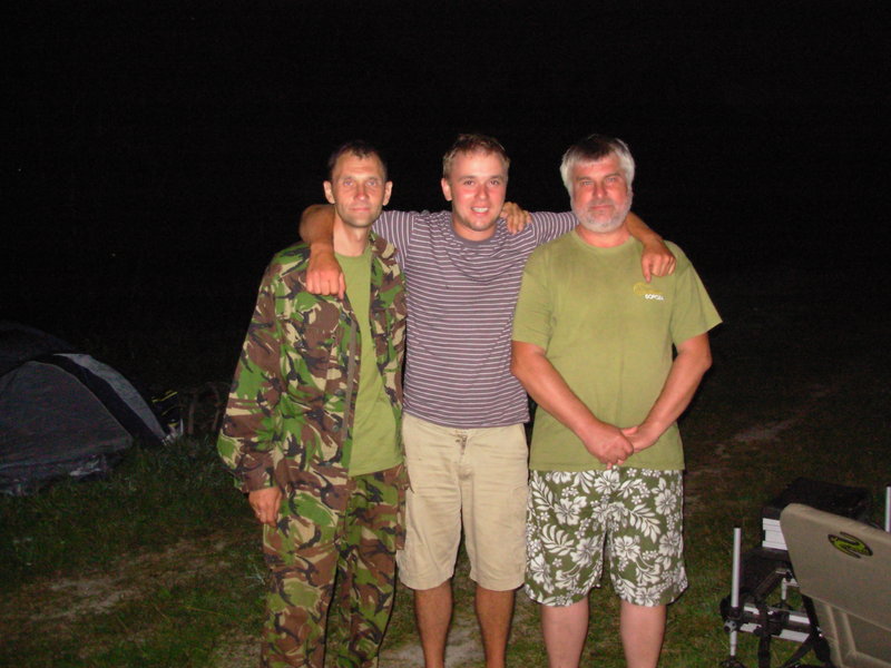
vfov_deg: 37.7
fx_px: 978
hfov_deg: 49.0
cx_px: 446
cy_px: 334
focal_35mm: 38
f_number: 2.9
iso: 200
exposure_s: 1/128
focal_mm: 6.3
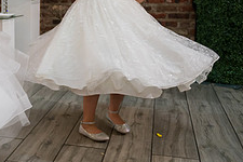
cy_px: 16
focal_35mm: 62
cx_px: 4
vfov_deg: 21.4
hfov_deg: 30.3
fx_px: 418
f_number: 3.2
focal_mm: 24
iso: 1000
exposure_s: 1/125
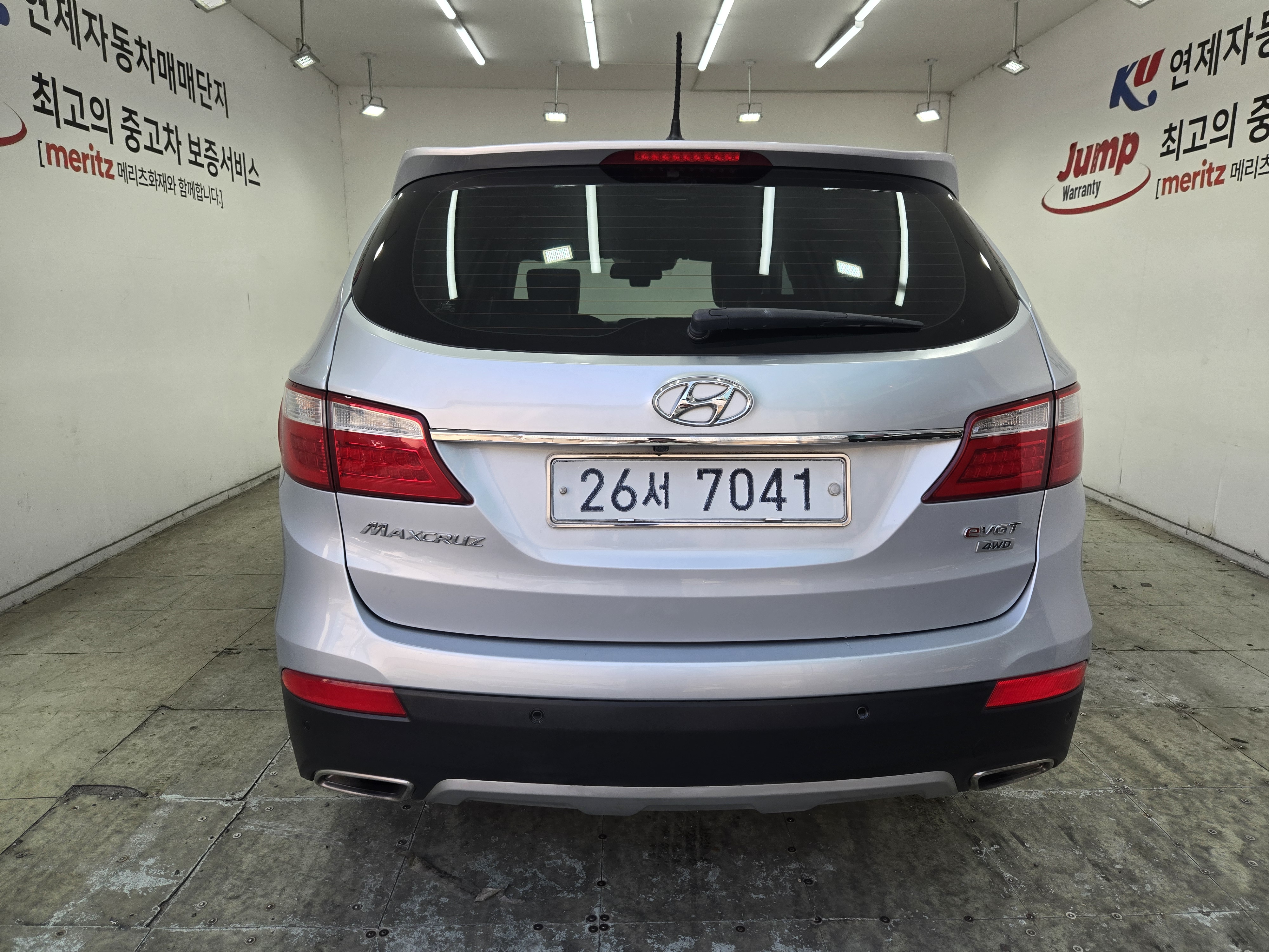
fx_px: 843
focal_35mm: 23
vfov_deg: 58.9
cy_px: 476
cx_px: 634
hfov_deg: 73.9
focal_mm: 5.4
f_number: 1.8
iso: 80
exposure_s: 1/730
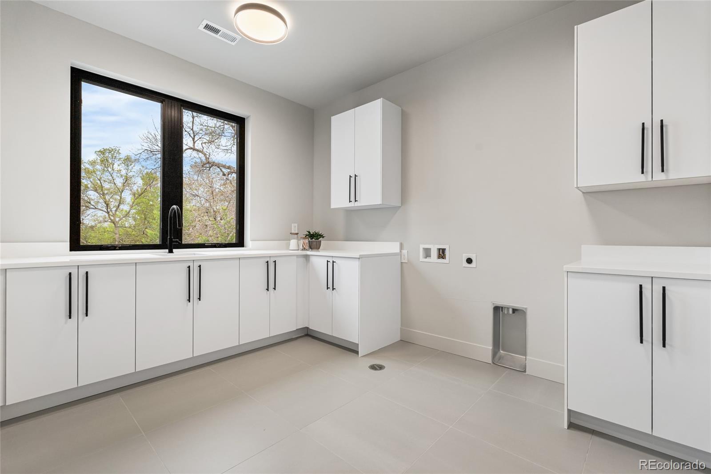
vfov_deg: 72.0
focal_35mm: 16
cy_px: 237
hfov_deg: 95.0
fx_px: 326
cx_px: 356
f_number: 8
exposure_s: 1/10
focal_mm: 16.5
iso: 500
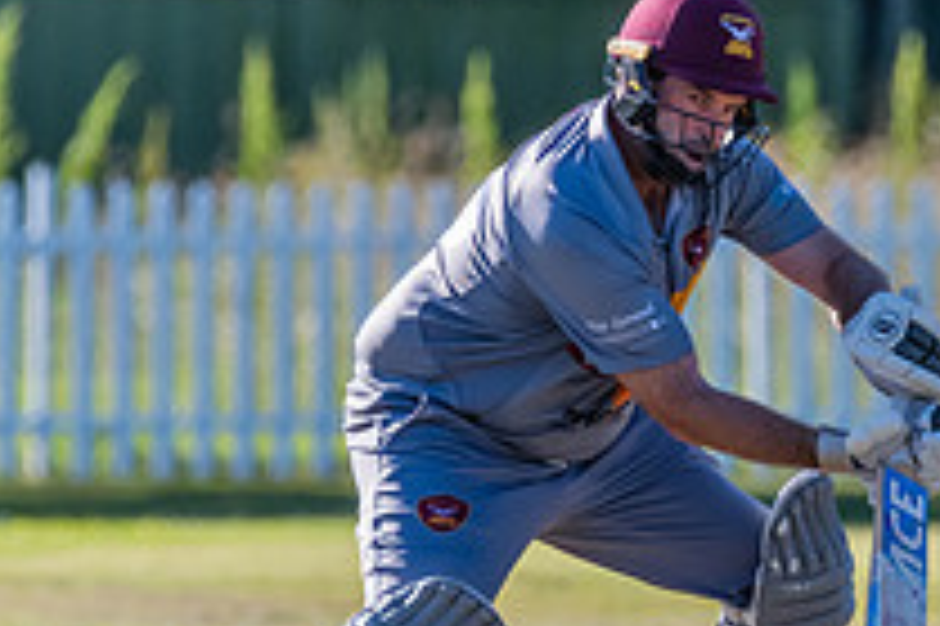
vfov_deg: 0.8
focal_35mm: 1671
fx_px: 43596
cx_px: 672
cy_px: 334
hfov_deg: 1.2
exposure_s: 1/3200
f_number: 6.3
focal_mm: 500
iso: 1400
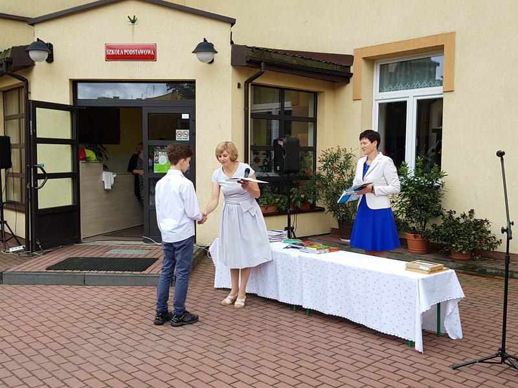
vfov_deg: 53.1
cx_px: 259
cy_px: 194
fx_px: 389
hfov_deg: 67.3
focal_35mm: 26
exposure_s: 1/425
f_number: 1.7
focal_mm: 4.2
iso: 50
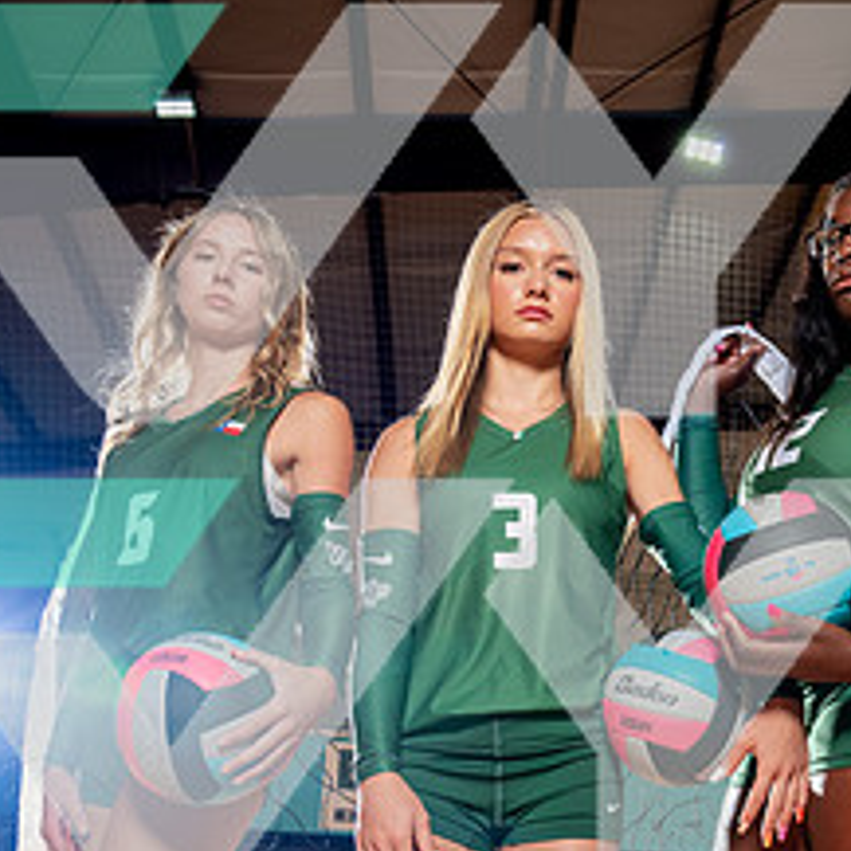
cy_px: 688
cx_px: 827
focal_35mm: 56
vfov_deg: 29.8
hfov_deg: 28.8
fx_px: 1558
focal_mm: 24
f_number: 5
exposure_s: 1/200
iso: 250
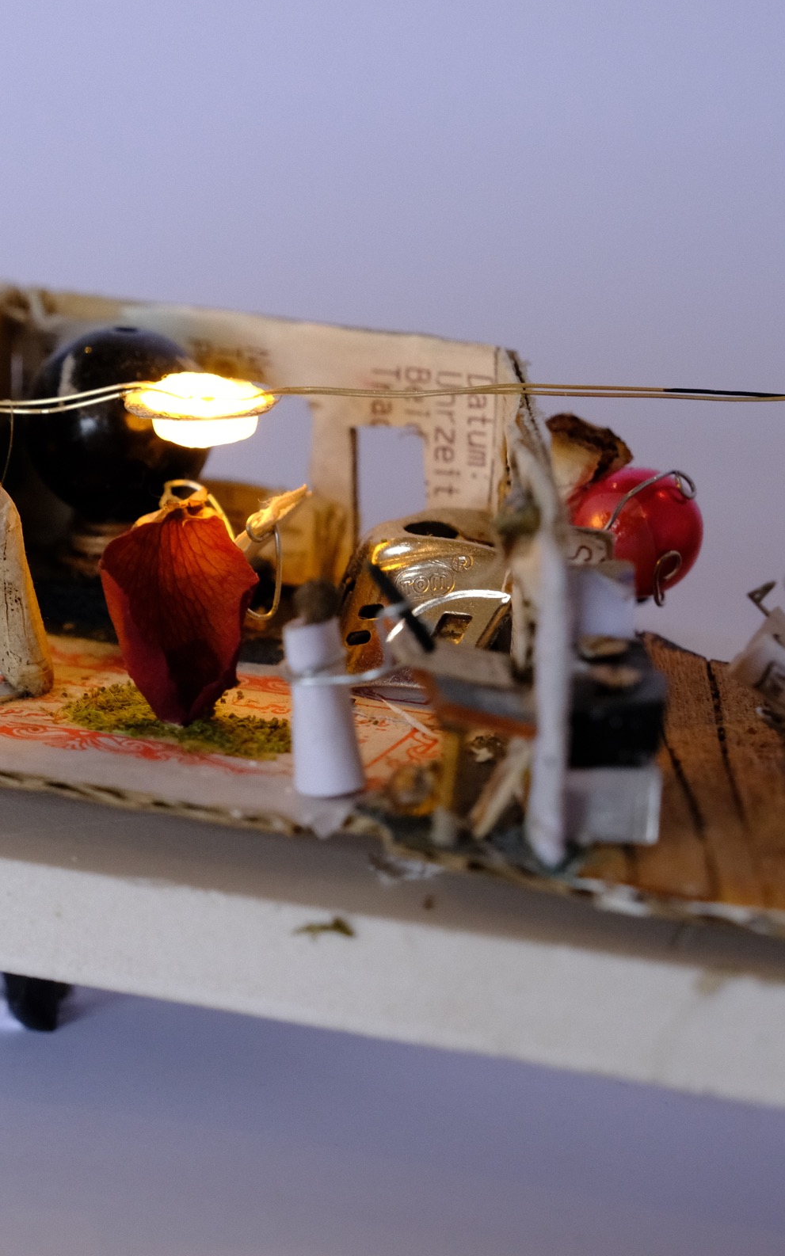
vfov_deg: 16.3
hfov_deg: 10.1
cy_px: 629
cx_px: -139
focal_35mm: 128
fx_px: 4382
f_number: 5.6
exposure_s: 1/125
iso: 1600
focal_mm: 55
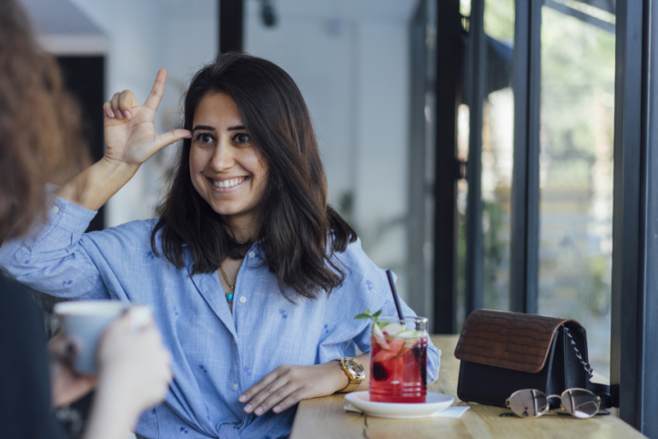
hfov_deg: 26.6
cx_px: 260
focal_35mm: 76
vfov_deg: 17.9
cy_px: 284
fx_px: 1389
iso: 100
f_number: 1.8
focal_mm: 55
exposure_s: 1/125
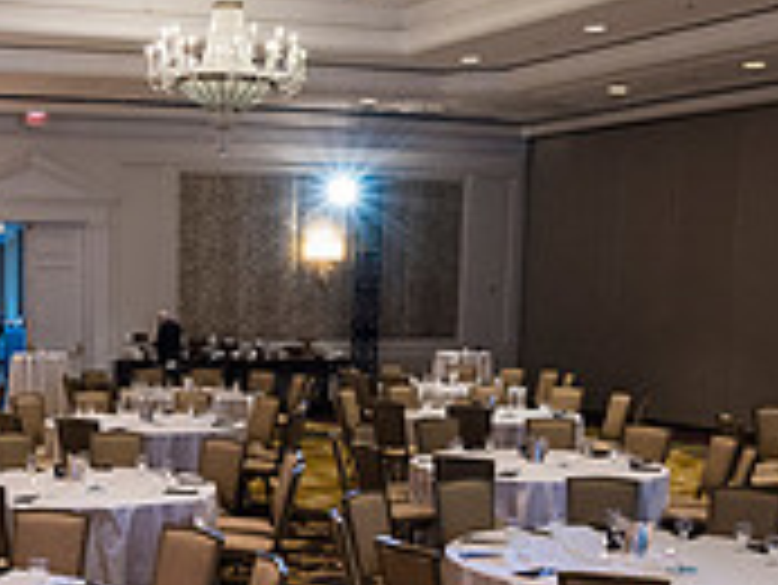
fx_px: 1304
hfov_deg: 31.4
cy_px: 556
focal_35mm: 58
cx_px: 58
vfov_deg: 24.3
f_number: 4
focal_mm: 18
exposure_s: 1/60
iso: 1000
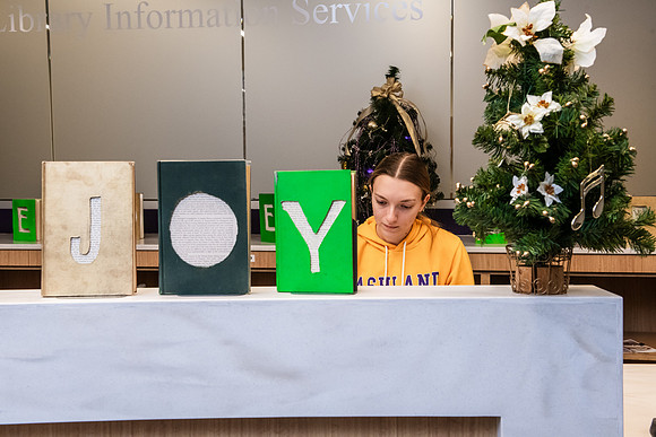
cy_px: 218
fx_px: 911
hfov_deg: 39.6
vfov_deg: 27.0
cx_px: 328
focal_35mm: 50
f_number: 9
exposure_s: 1/125
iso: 2500
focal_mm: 50
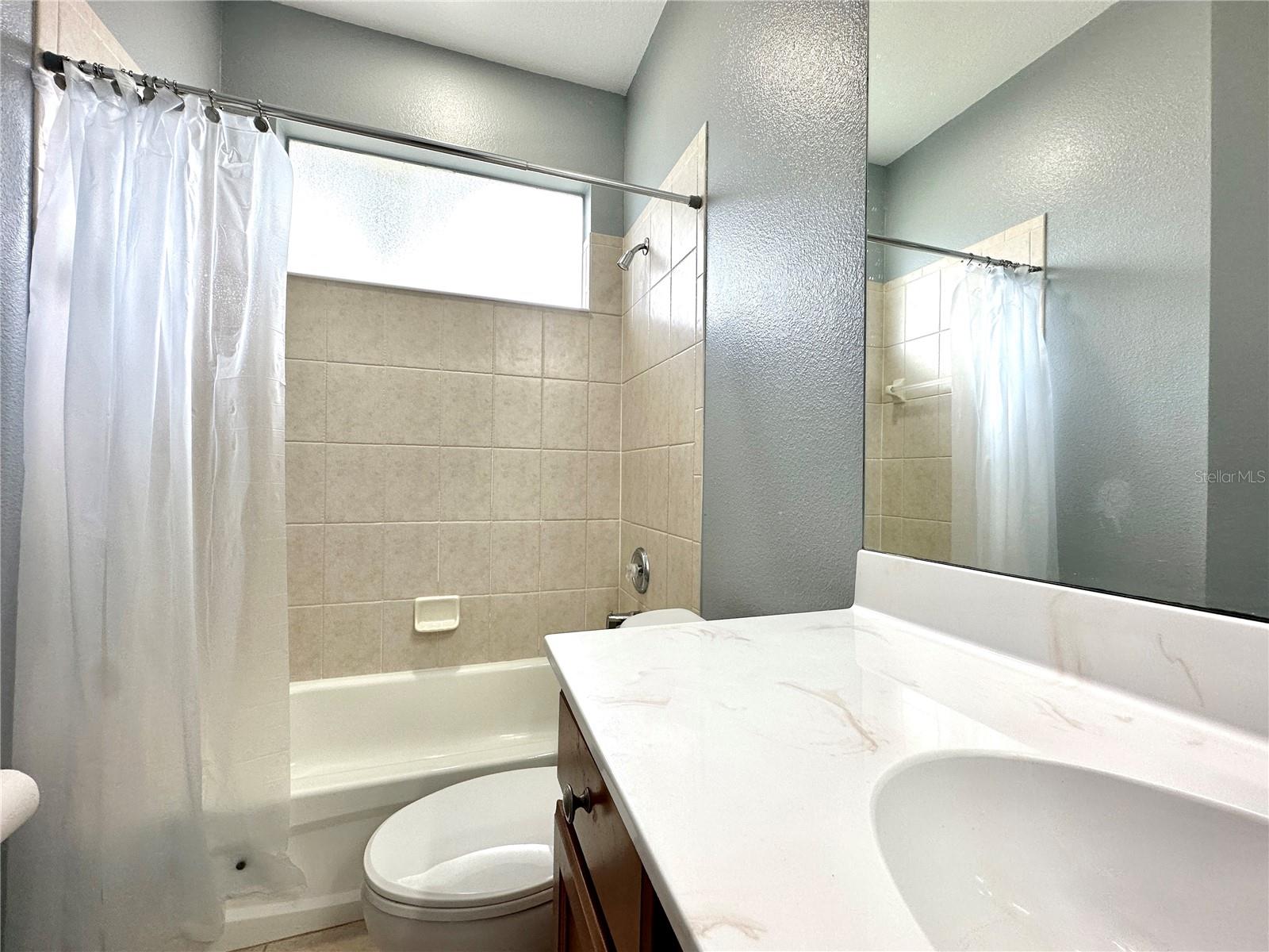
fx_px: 513
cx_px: 634
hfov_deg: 102.1
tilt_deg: -0.6
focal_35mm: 14
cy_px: 476
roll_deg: -0.6
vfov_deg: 85.7
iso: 125
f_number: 2.2
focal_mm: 2.22
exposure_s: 1/120
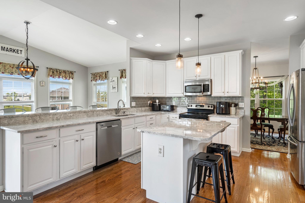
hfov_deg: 86.9
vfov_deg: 64.6
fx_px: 161
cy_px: 102
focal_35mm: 19
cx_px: 152
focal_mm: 19
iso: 640
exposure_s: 1/4
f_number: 8
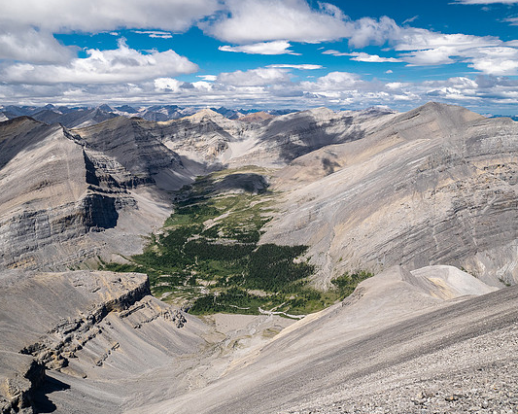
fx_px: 521
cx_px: 262
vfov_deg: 43.3
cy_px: 209
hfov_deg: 52.9
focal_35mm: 34
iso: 200
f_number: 8
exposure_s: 1/250
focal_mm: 16
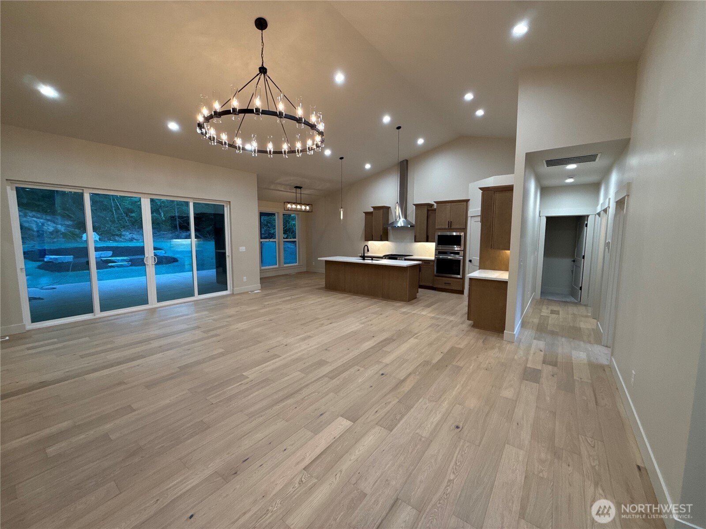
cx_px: 353
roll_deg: -0.2
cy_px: 264
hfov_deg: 102.1
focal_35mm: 14
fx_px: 286
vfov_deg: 85.7
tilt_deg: -6.1
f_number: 2.2
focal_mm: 2.22
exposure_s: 1/60
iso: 200
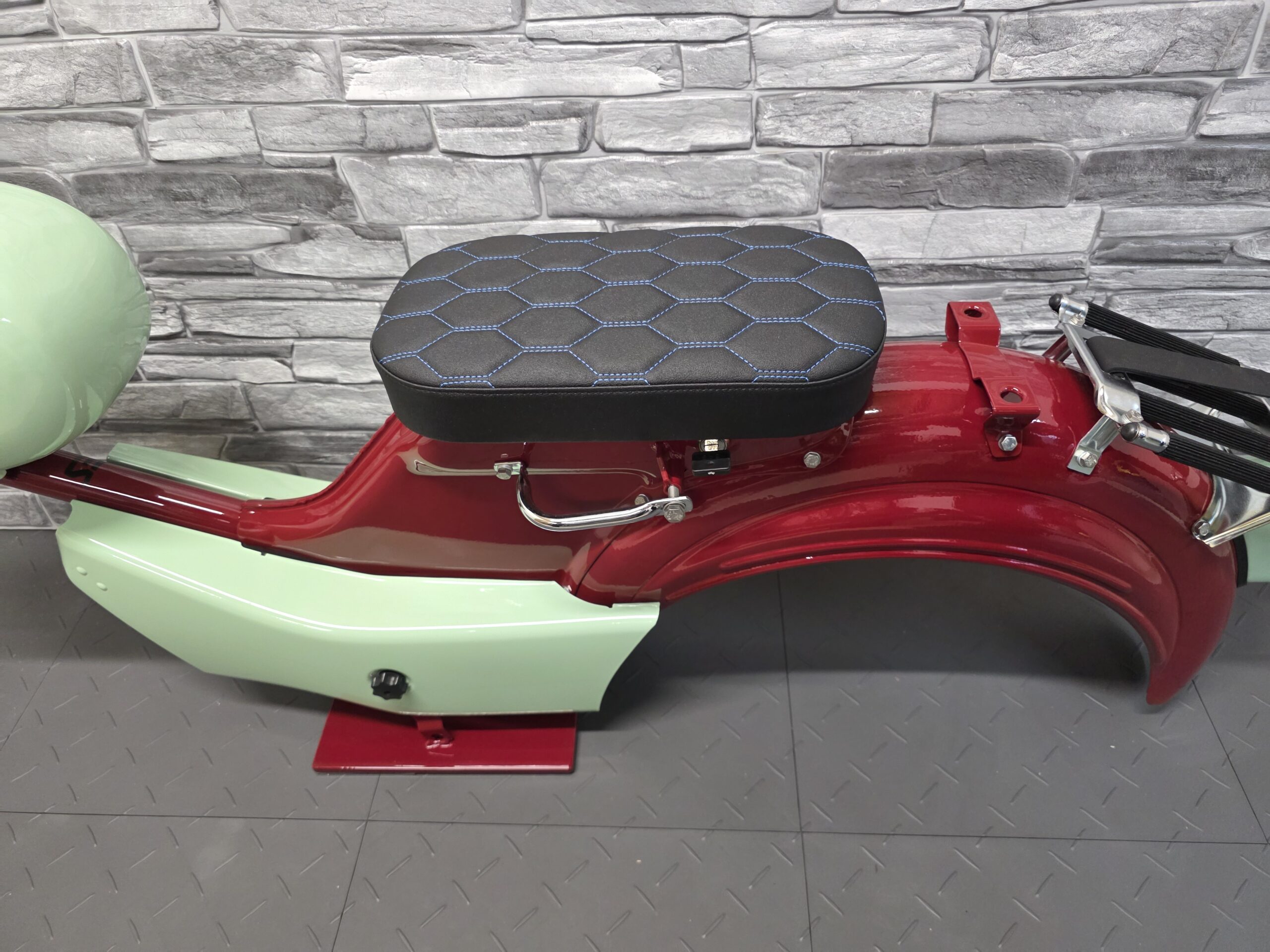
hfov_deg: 73.9
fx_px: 844
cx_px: 635
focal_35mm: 23
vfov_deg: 58.9
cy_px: 476
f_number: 1.7
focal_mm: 6.3
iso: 500
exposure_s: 1/100
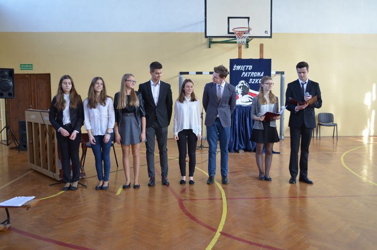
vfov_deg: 39.8
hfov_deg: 57.3
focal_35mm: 33
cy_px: 125
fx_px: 345
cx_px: 188
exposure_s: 1/50
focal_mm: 22
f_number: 3.8
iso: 400
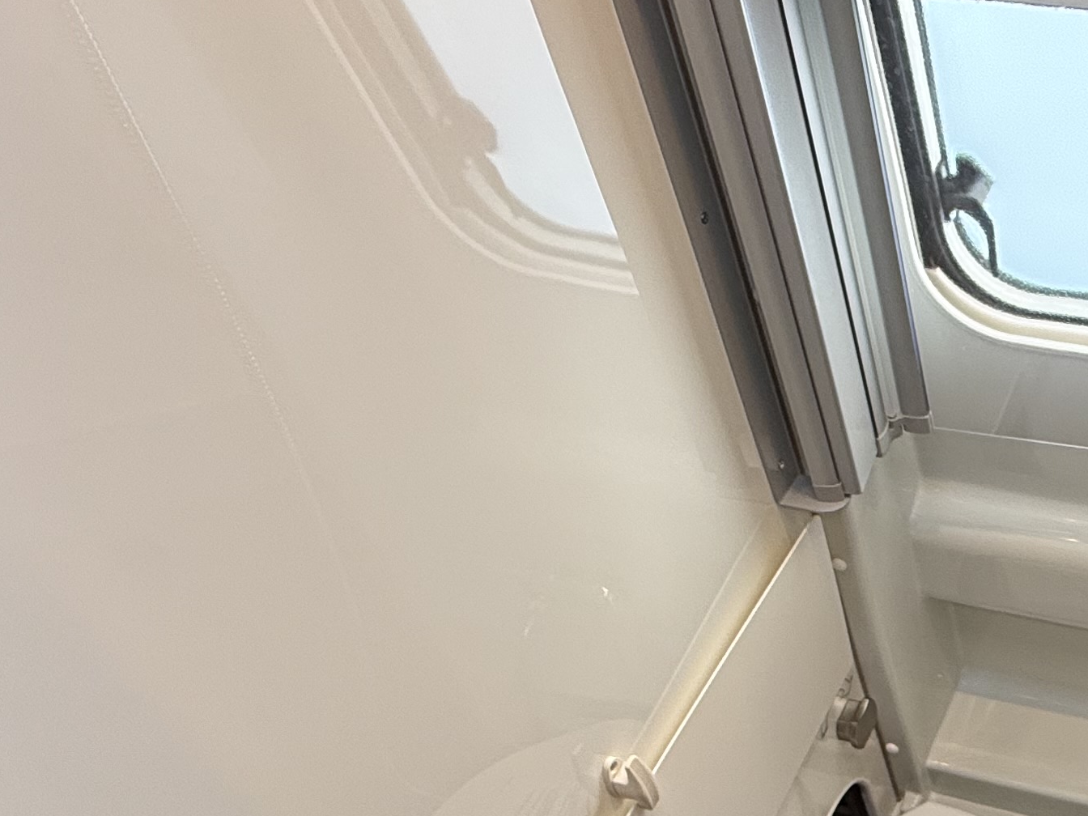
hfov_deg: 39.2
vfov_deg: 33.6
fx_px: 1320
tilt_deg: -49.9
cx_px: 1104
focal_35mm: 42
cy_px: 620
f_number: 2.2
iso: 80
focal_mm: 2.22
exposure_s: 1/99
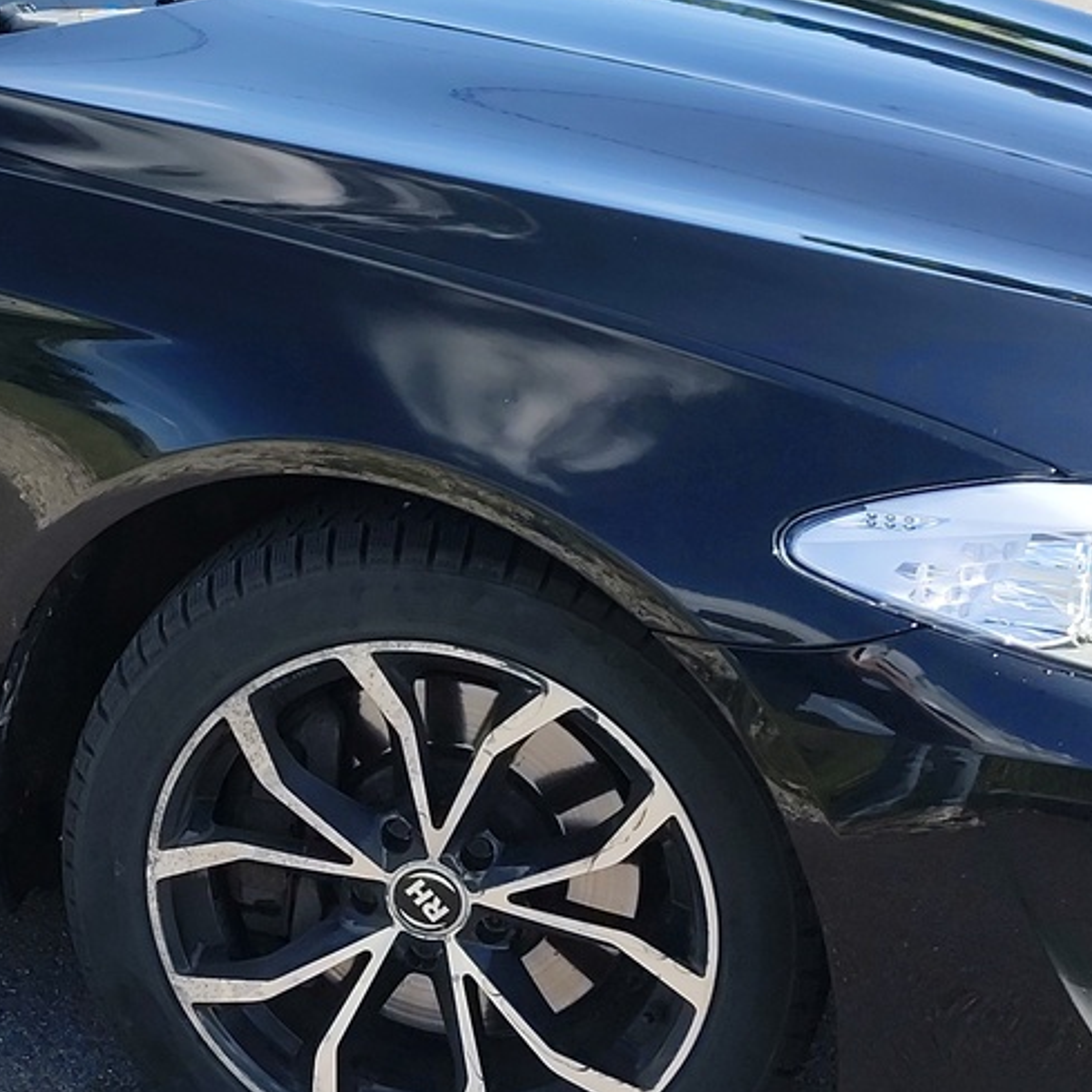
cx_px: -71
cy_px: 344
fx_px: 2891
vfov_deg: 21.3
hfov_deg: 20.5
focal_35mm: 81
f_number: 1.65
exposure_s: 1/449
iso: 50
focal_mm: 6.14
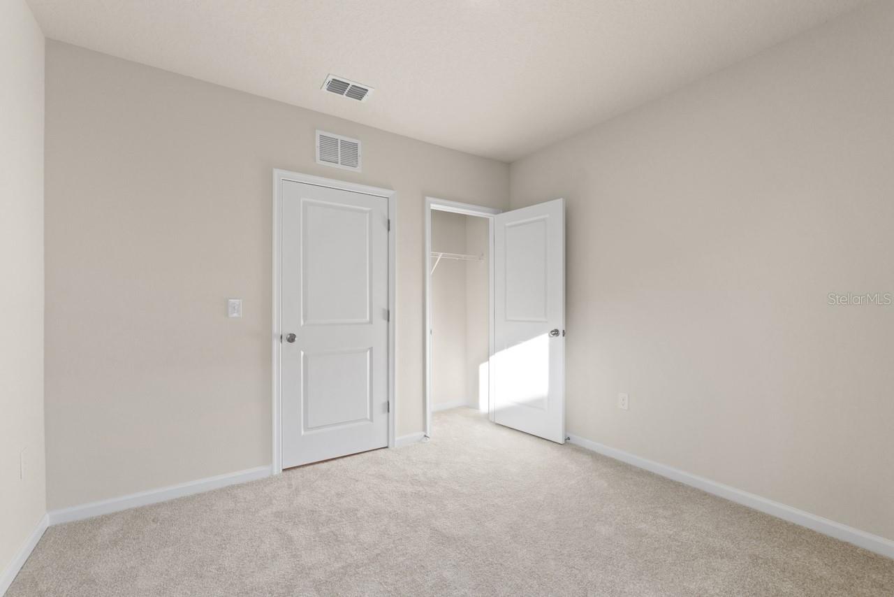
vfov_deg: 77.4
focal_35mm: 15
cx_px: 447
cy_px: 298
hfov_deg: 100.4
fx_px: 373
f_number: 9
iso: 125
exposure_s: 1/8
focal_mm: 10
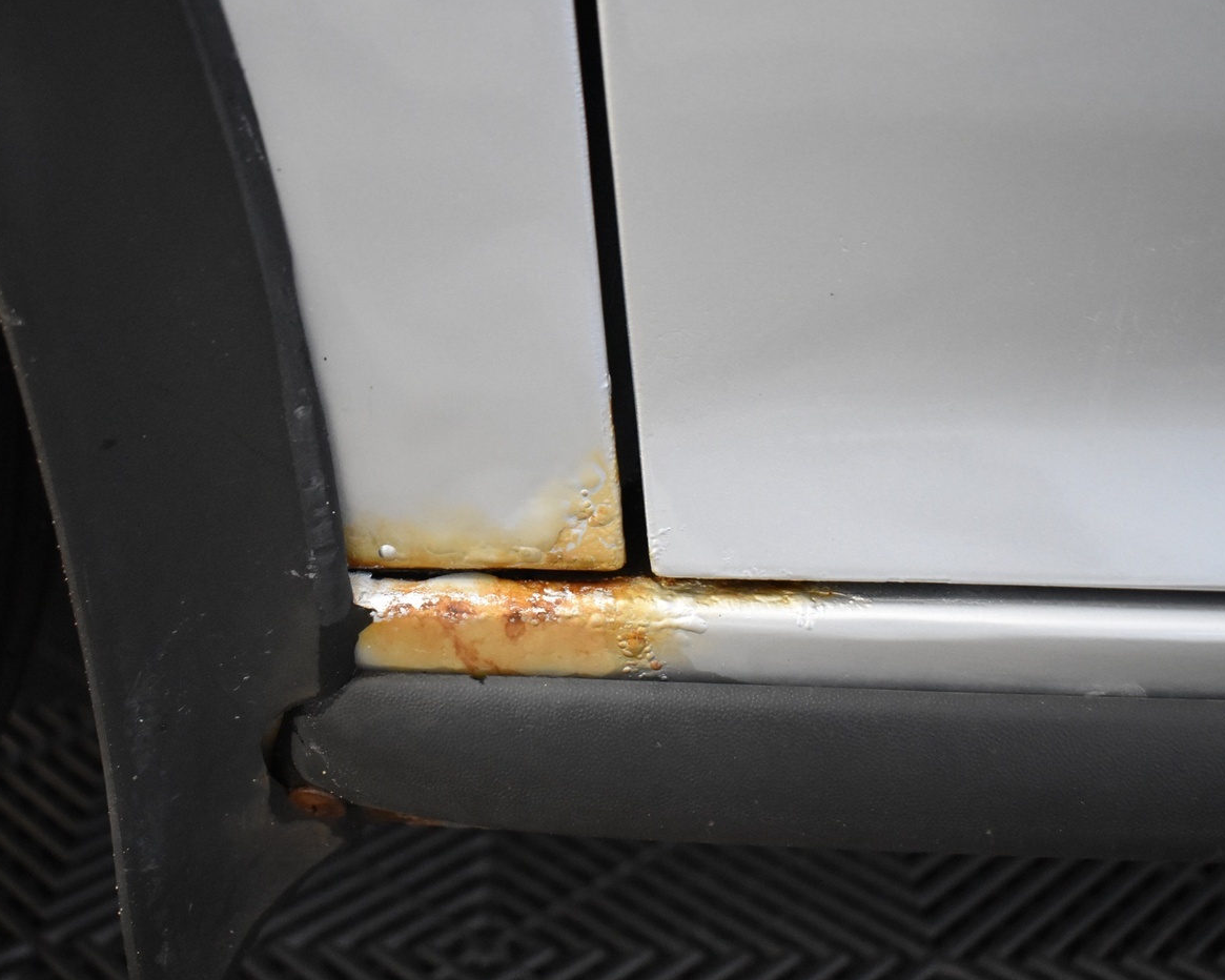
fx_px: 1704
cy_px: 548
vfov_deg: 32.1
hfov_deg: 39.4
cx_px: 517
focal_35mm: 47
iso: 2800
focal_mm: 24
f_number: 4
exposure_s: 1/60
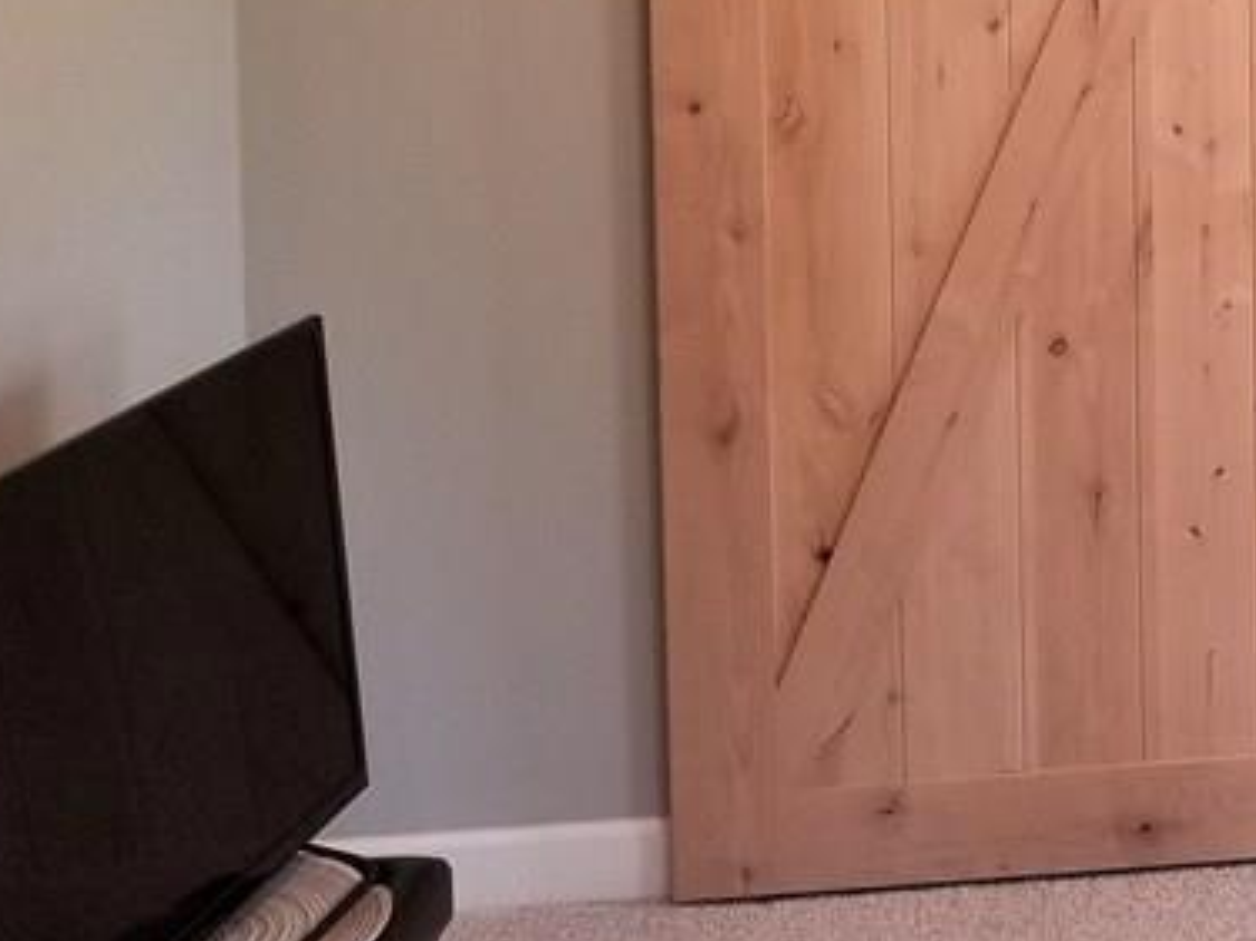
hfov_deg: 23.9
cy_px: -258
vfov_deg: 19.2
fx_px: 2575
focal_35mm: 71
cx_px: 1665
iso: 100
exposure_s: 1/60
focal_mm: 4.25
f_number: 1.7
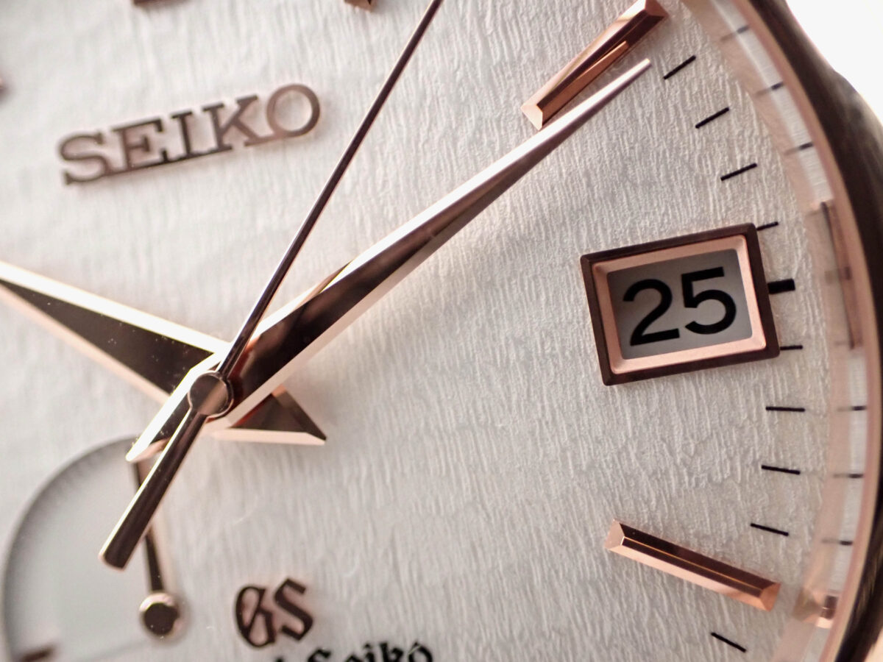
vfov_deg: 29.1
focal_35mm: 50
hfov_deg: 38.2
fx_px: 1275
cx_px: 442
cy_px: 331
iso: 800
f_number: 3.2
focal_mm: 9.01
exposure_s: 1/80
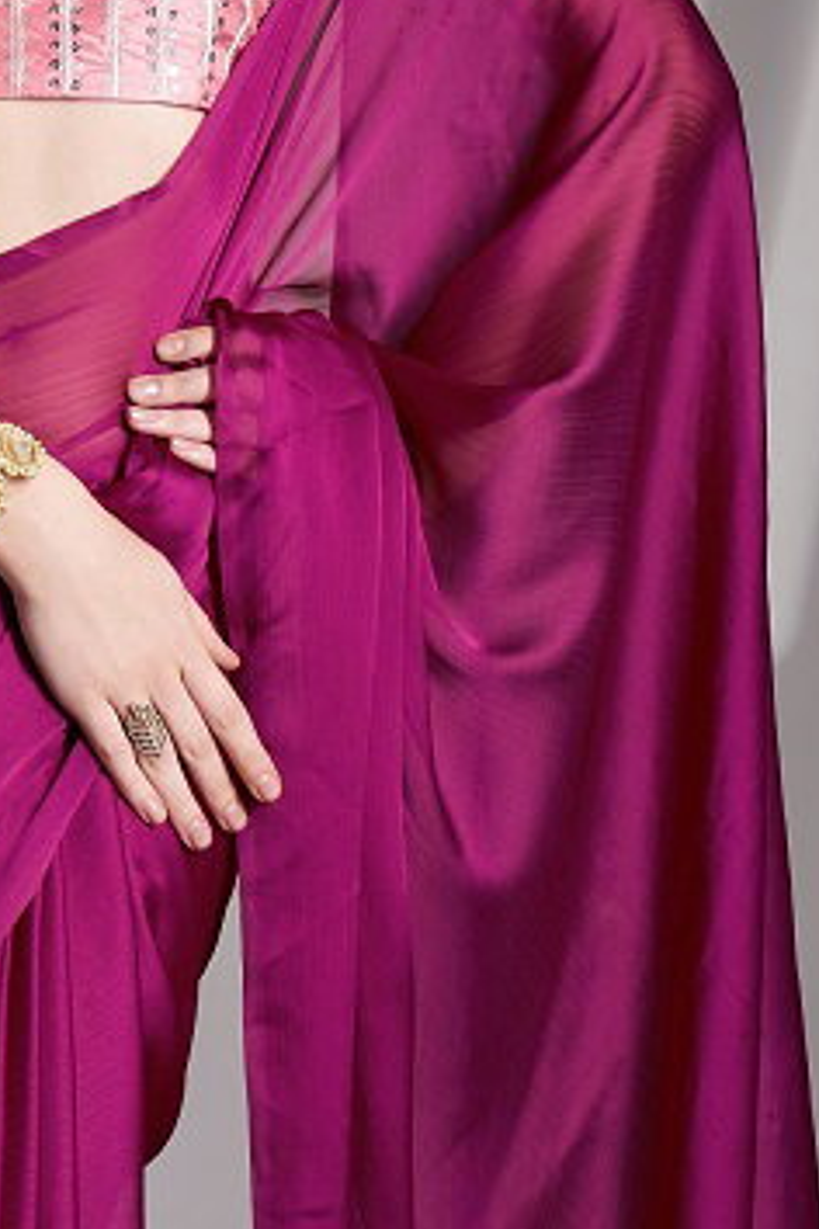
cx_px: 212
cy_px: 701
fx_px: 5357
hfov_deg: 8.7
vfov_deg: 13.1
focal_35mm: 157
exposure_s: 1/160
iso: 320
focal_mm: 47
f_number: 4.5
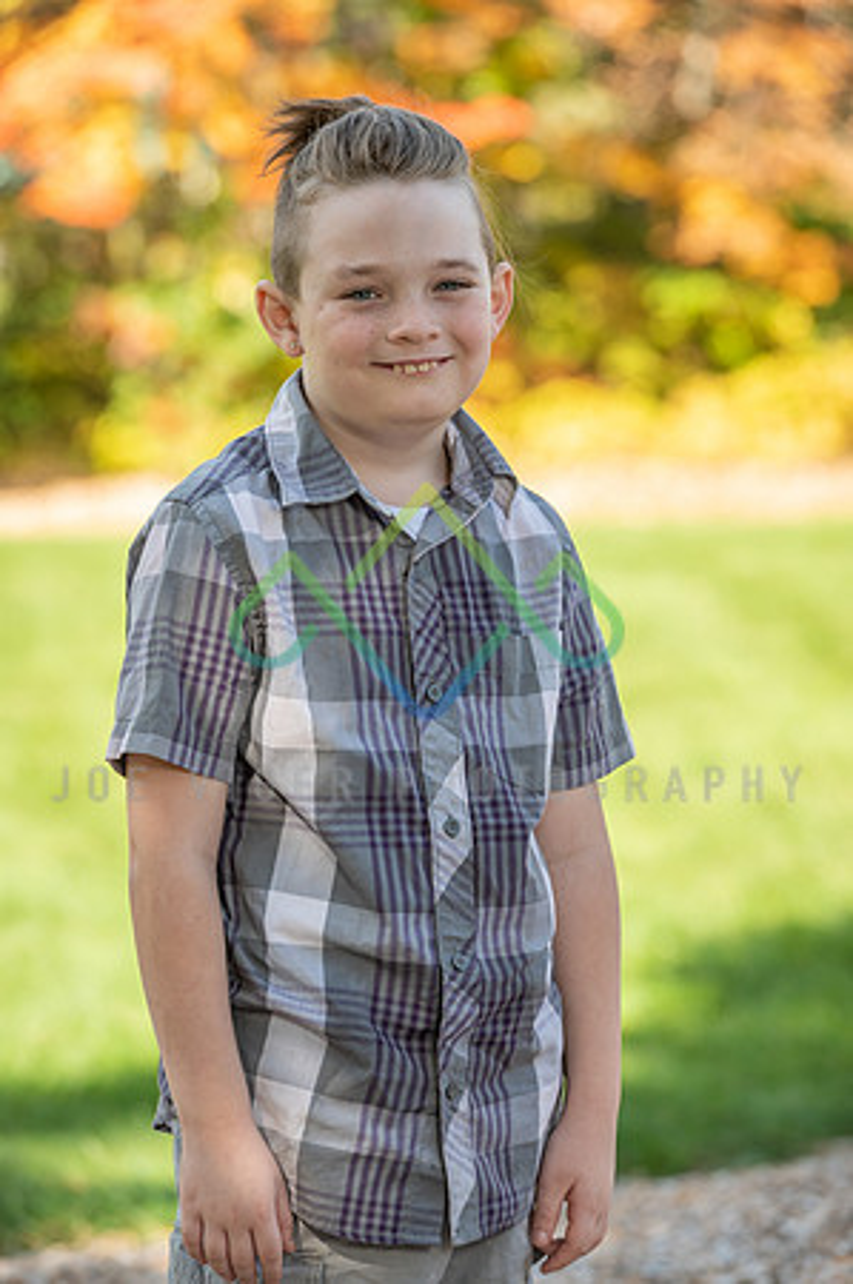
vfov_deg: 11.4
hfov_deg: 7.6
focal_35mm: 180
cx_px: 426
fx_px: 6412
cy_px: 642
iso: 100
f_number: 6.3
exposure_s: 1/200
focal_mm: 180
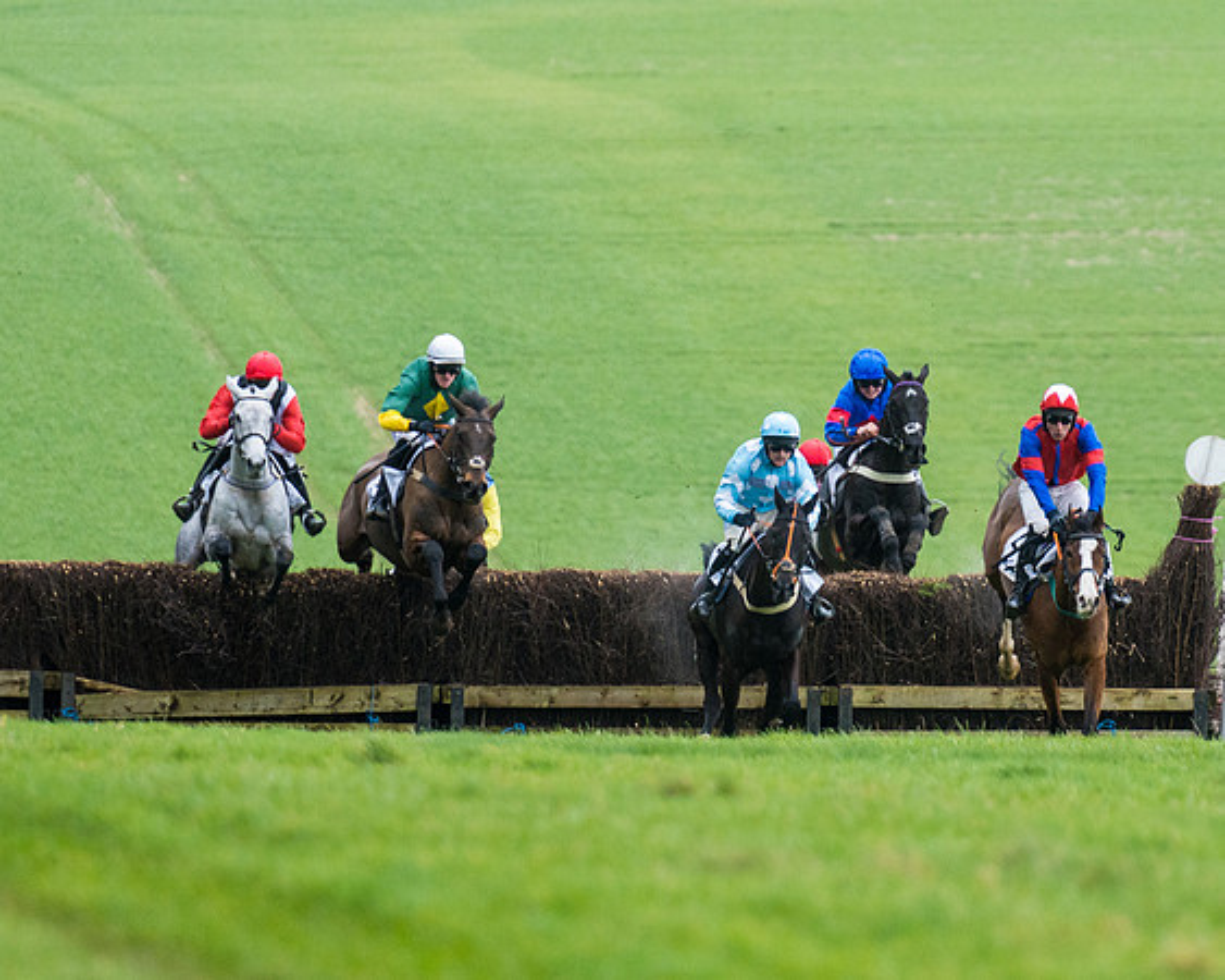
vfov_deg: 2.2
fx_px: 25349
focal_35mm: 699
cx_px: 778
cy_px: 626
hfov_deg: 2.8
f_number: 4
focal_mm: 272
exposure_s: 1/1000
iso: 500
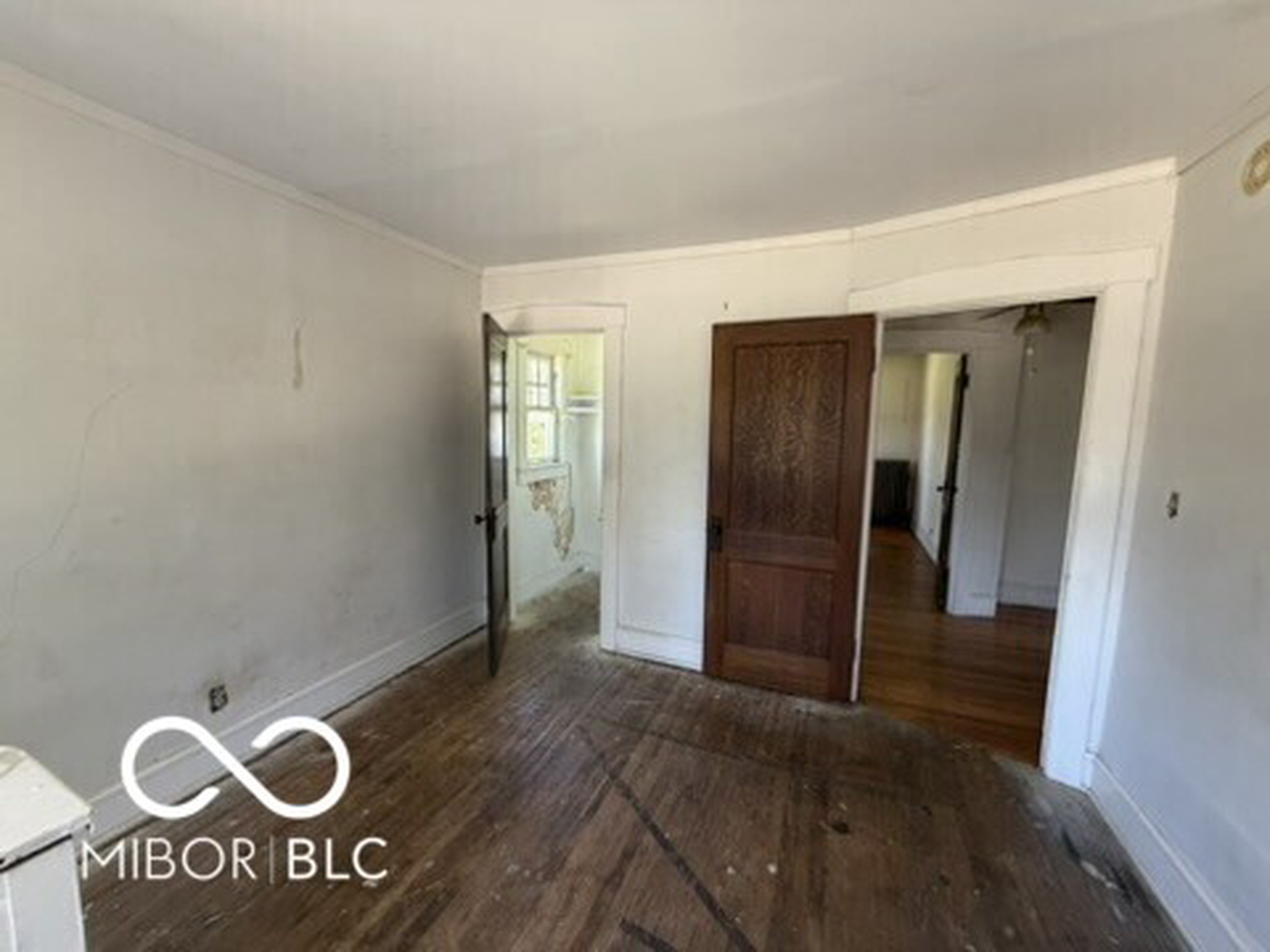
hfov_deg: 102.1
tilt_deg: -3.8
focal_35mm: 14
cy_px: 476
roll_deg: -0.3
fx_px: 514
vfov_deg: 85.7
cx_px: 635
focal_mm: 2.22
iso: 320
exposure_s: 1/121
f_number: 2.2
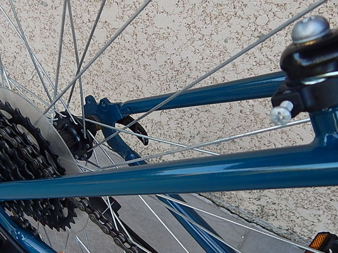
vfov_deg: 33.3
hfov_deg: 43.4
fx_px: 420
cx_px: 122
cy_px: 167
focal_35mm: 43
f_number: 3
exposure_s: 1/125
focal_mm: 4
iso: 125
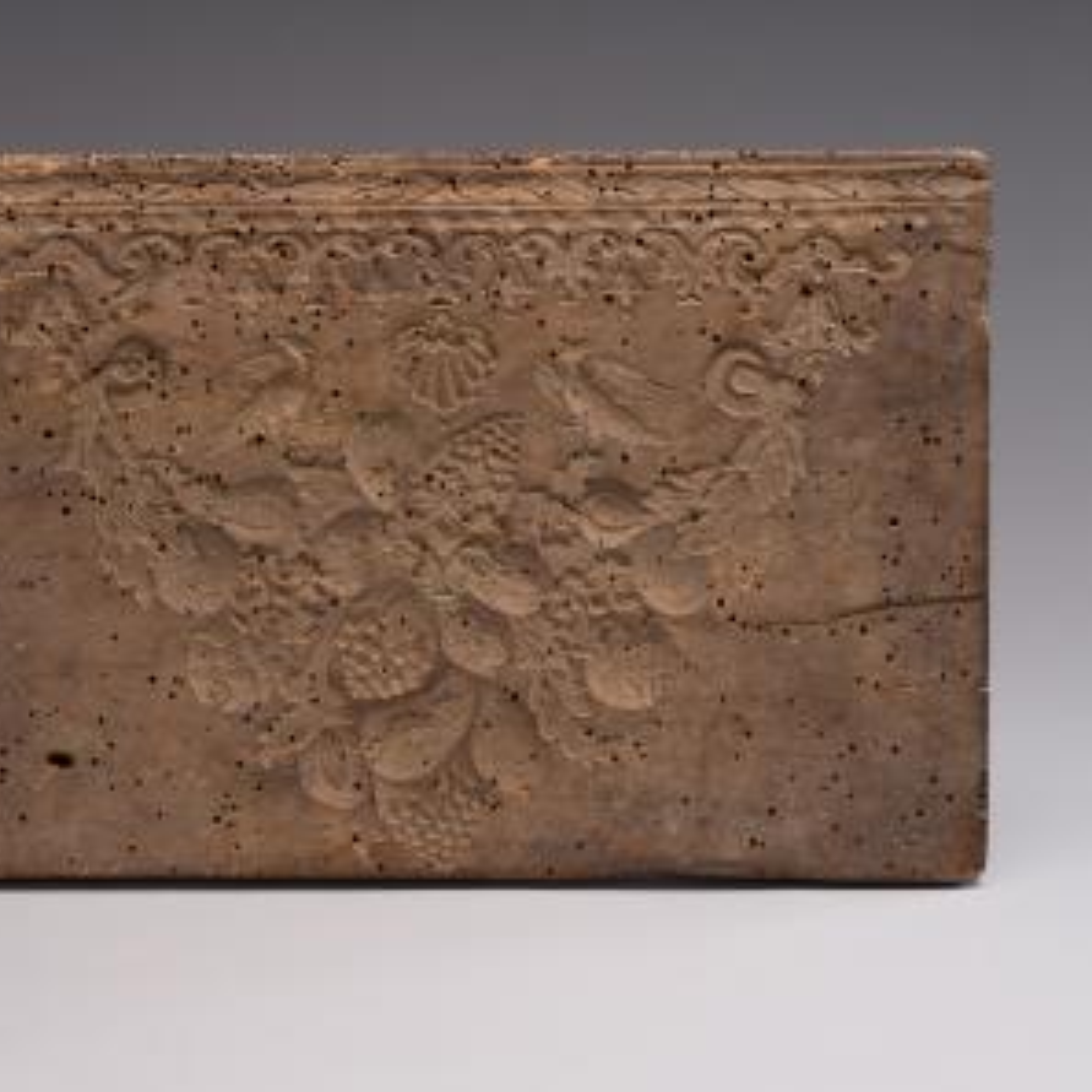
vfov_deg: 15.4
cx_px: 441
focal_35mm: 113
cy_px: 548
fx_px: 4033
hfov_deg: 15.4
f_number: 16
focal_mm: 120
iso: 160
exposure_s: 1/100
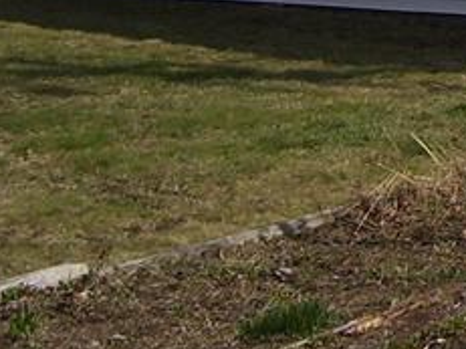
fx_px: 2032
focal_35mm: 151
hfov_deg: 11.4
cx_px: 1011
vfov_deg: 9.4
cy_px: -246
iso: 80
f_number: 4.8
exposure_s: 1/750
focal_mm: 5.6
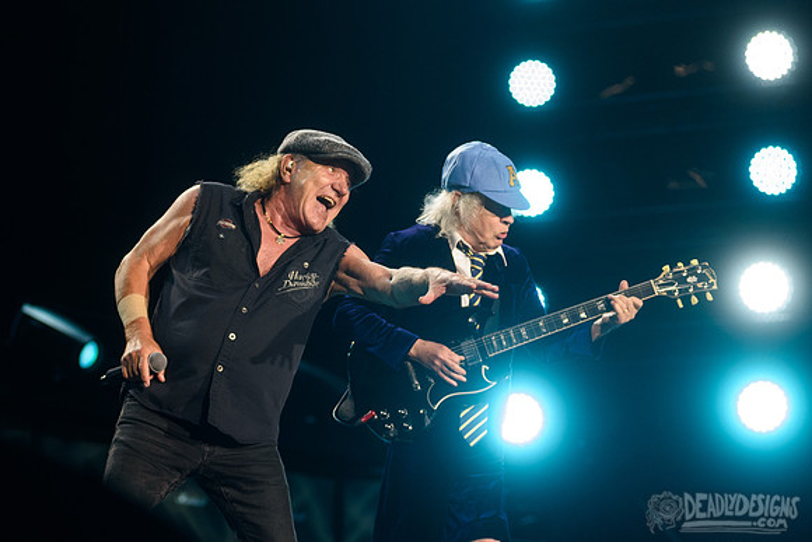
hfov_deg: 17.3
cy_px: 224
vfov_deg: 11.6
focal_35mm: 119
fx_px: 2673
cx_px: 339
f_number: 4
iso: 2500
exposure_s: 1/500
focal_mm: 100
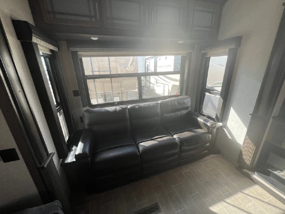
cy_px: 107
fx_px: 107
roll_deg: -0.5
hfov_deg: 106.2
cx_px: 142
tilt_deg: -20.0
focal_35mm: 13
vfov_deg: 89.9
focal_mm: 1.57
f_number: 1.8
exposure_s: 1/99
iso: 64
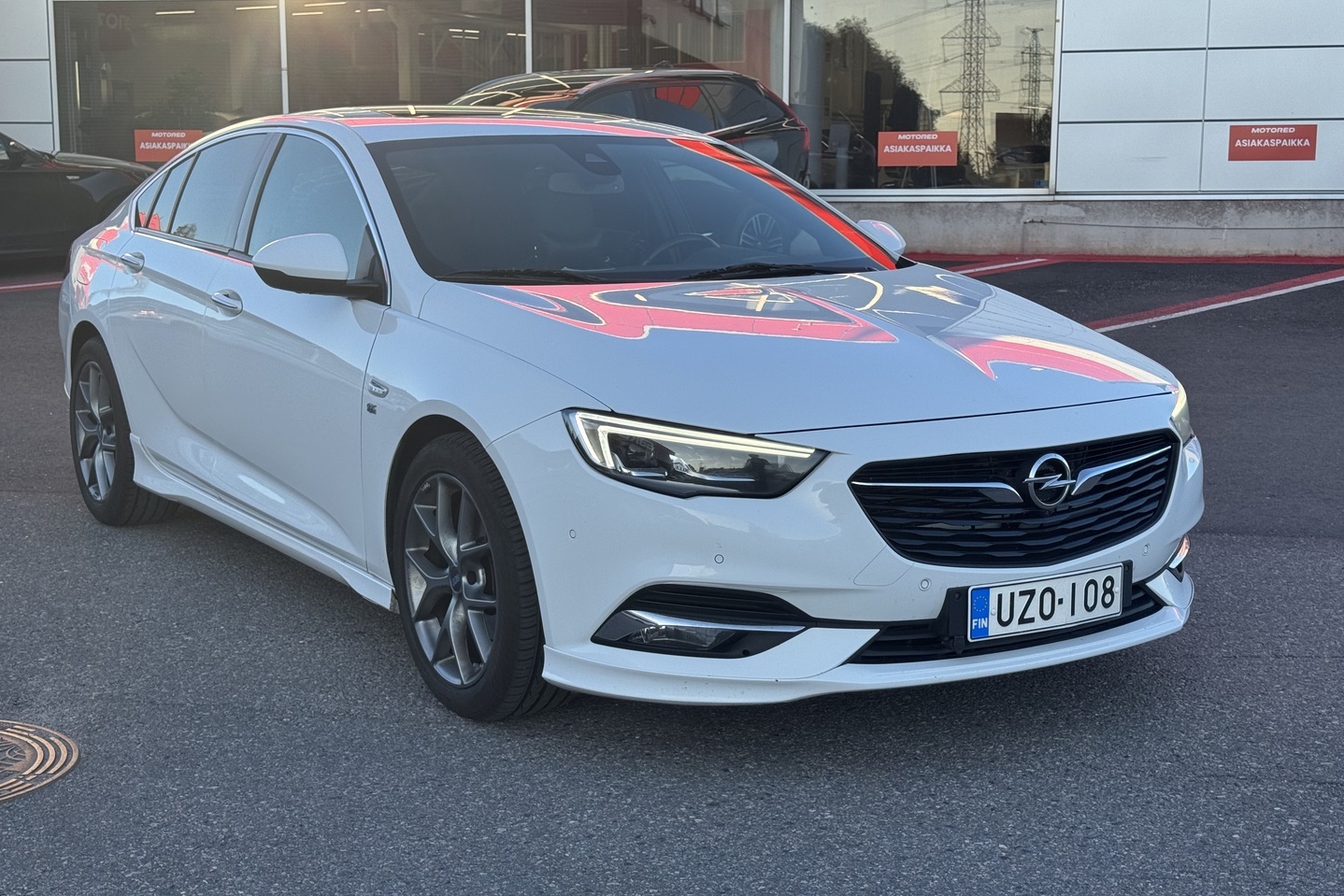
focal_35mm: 50
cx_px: 672
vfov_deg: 27.0
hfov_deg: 39.6
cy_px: 443
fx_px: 1867
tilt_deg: -7.4
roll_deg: +0.8
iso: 64
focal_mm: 6.76
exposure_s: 1/1059
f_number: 1.78
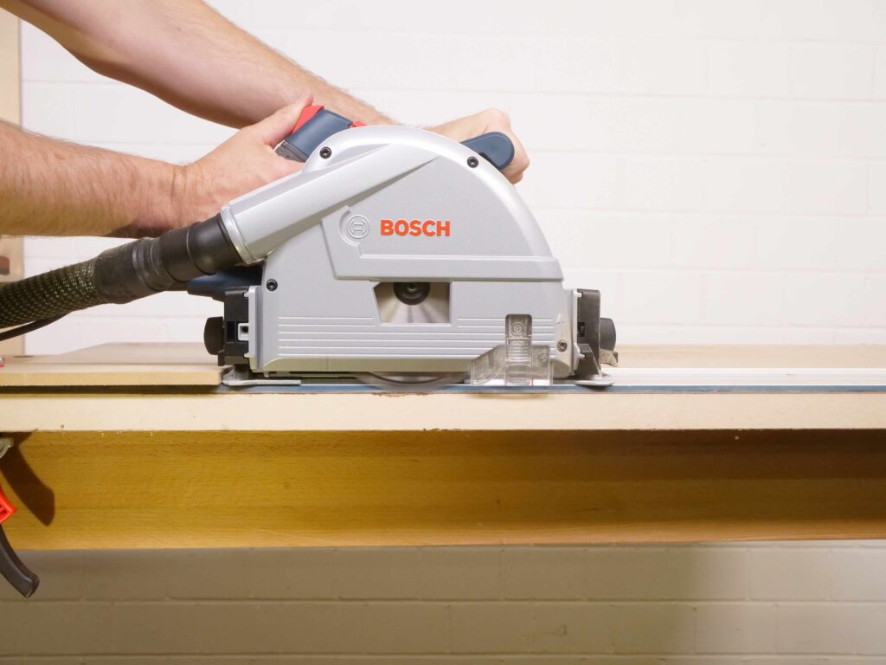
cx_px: 443
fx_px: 921
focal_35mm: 36
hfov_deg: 51.4
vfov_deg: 39.7
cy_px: 332
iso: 4000
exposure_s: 1/125
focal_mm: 18
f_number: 9
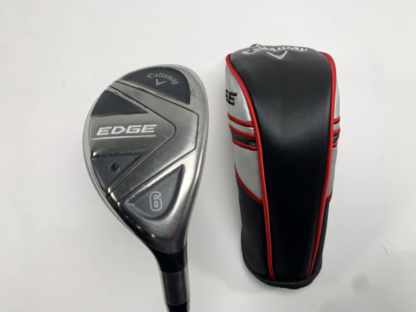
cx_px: 208
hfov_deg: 67.3
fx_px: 312
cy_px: 156
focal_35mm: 26
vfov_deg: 53.1
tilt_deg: -76.7
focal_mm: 4.25
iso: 25
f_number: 1.8
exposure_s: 1/133
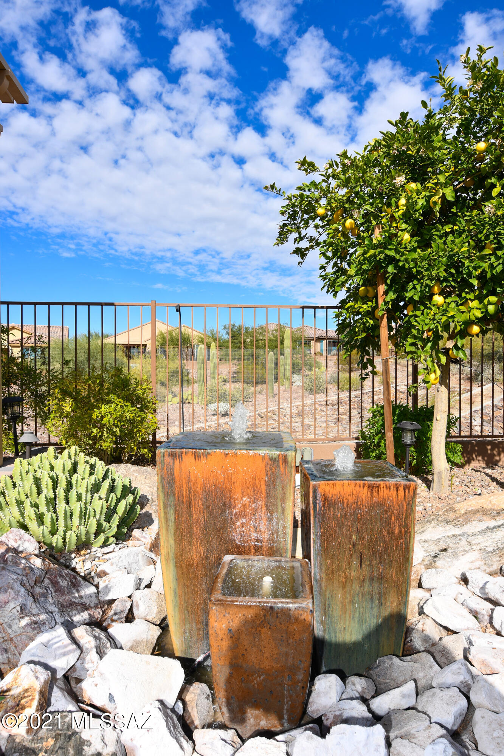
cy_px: 378
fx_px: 441
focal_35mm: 21
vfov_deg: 81.2
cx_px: 252
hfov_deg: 59.5
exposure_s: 1/250
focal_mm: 14
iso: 100
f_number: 10
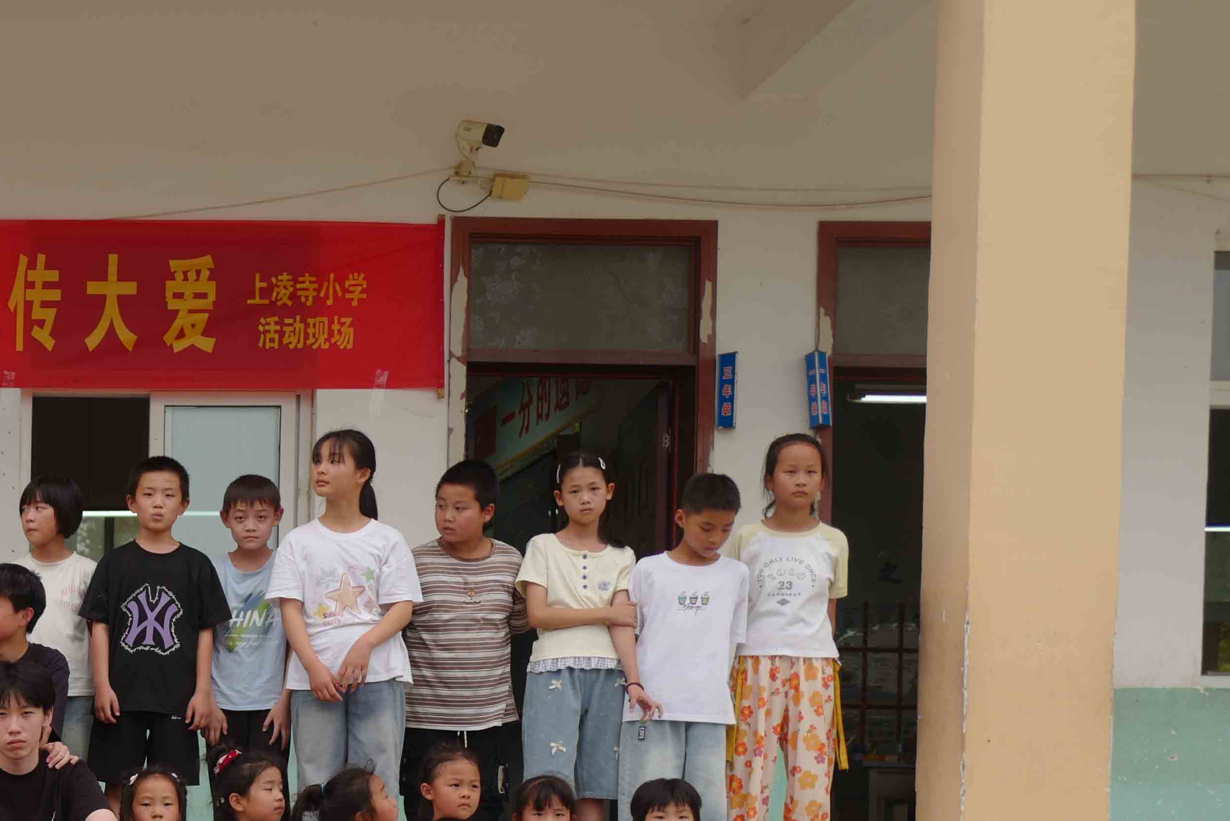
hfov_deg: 27.0
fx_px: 2289
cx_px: -203
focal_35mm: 67
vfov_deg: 19.5
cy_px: 903
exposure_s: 1/1250
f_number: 1.7
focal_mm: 28
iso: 100
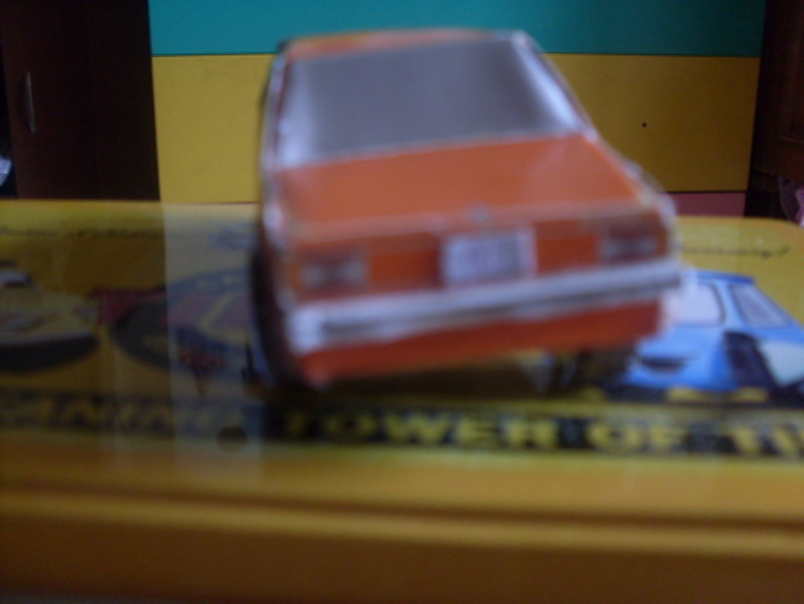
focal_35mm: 38
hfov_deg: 49.0
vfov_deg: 37.8
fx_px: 883
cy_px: 302
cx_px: 402
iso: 100
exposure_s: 1/45
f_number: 2.8
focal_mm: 6.3
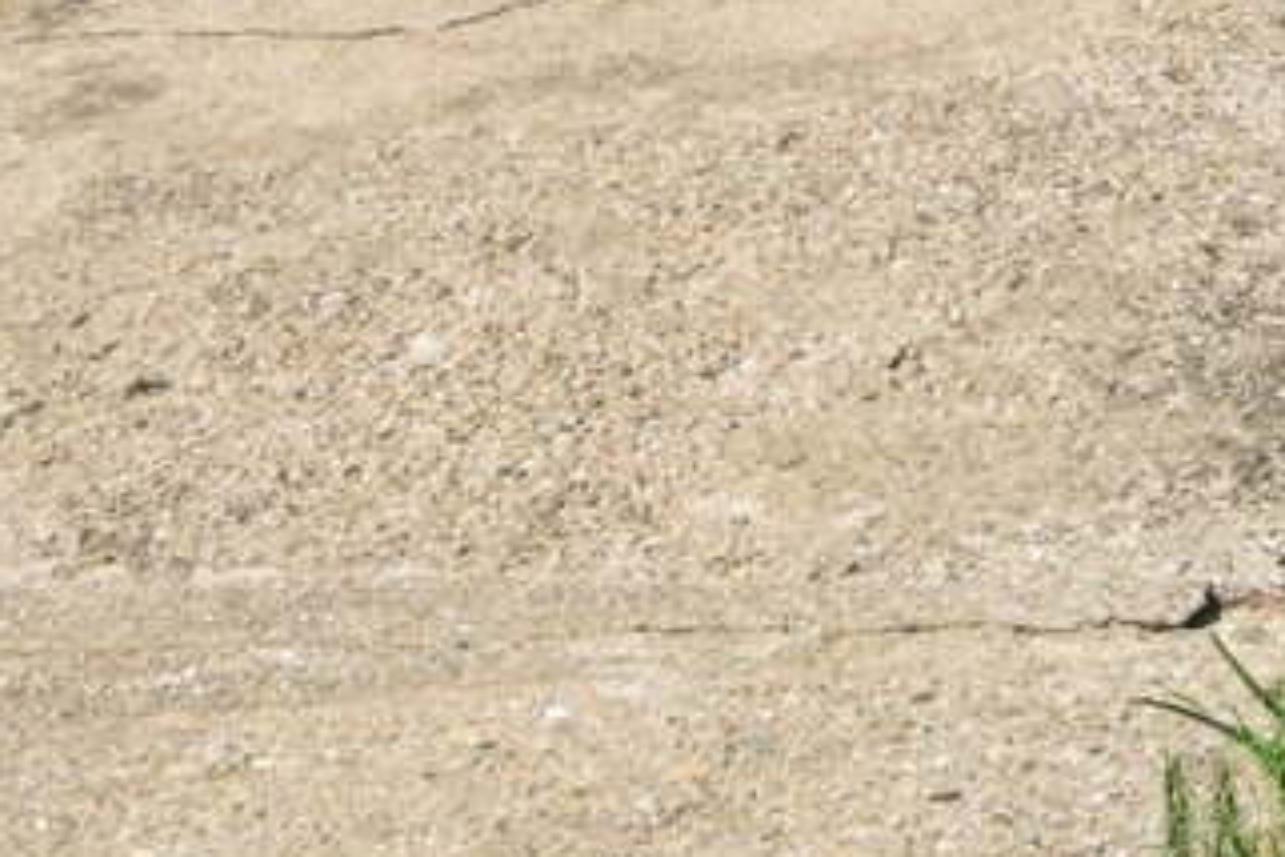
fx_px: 3641
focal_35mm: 102
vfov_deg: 9.8
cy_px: -1804
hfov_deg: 15.7
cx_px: 2582
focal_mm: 16
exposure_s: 1/250
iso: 100
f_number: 8
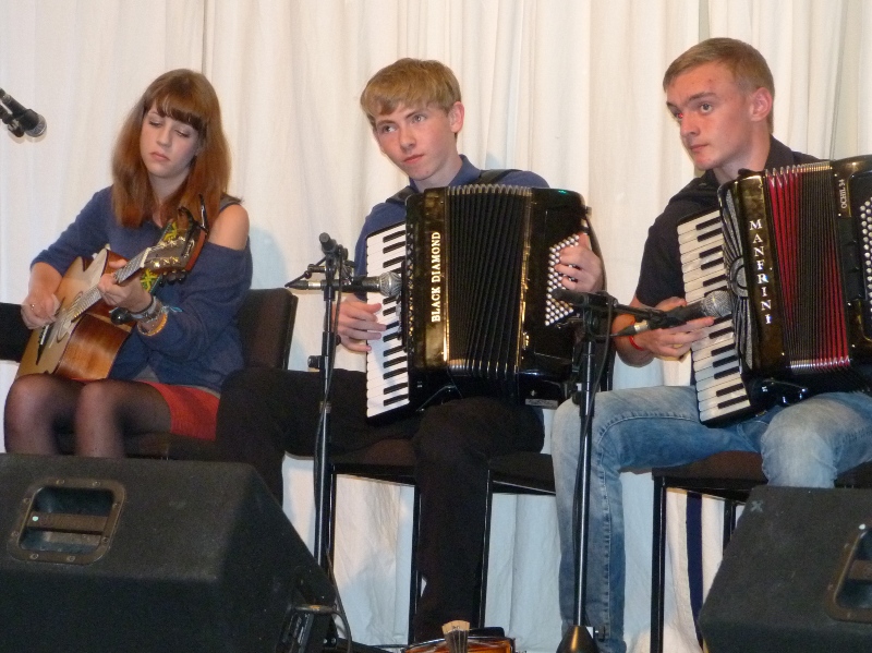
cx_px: 436
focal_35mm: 90
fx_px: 2266
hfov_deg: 21.8
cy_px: 326
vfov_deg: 16.4
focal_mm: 16.1
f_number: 3.4
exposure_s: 1/15
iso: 400
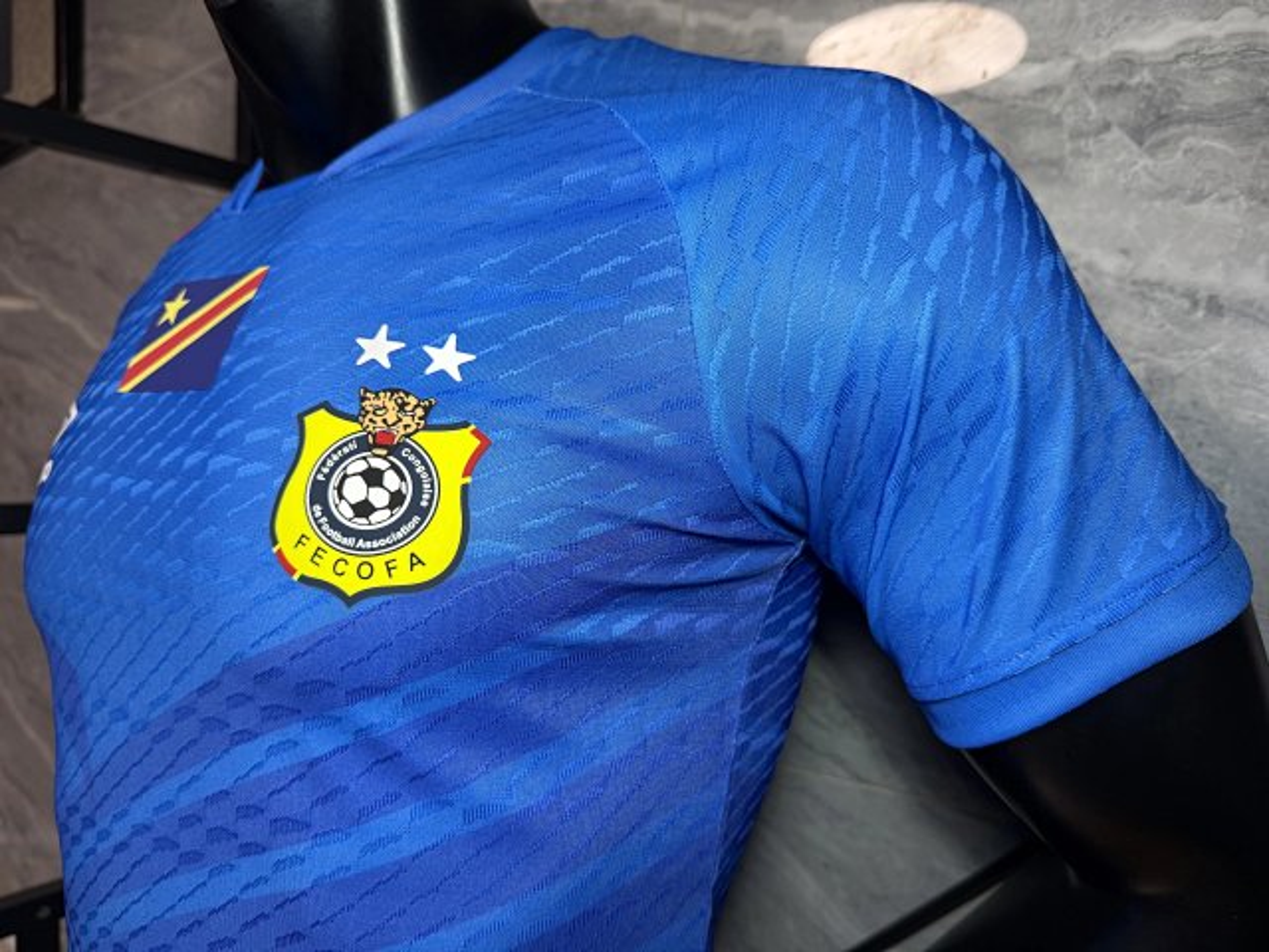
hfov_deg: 71.6
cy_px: 476
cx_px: 634
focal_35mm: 24
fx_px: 880
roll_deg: -0.5
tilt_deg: -0.1
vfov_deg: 56.8
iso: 160
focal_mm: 6.76
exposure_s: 1/100
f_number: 1.78
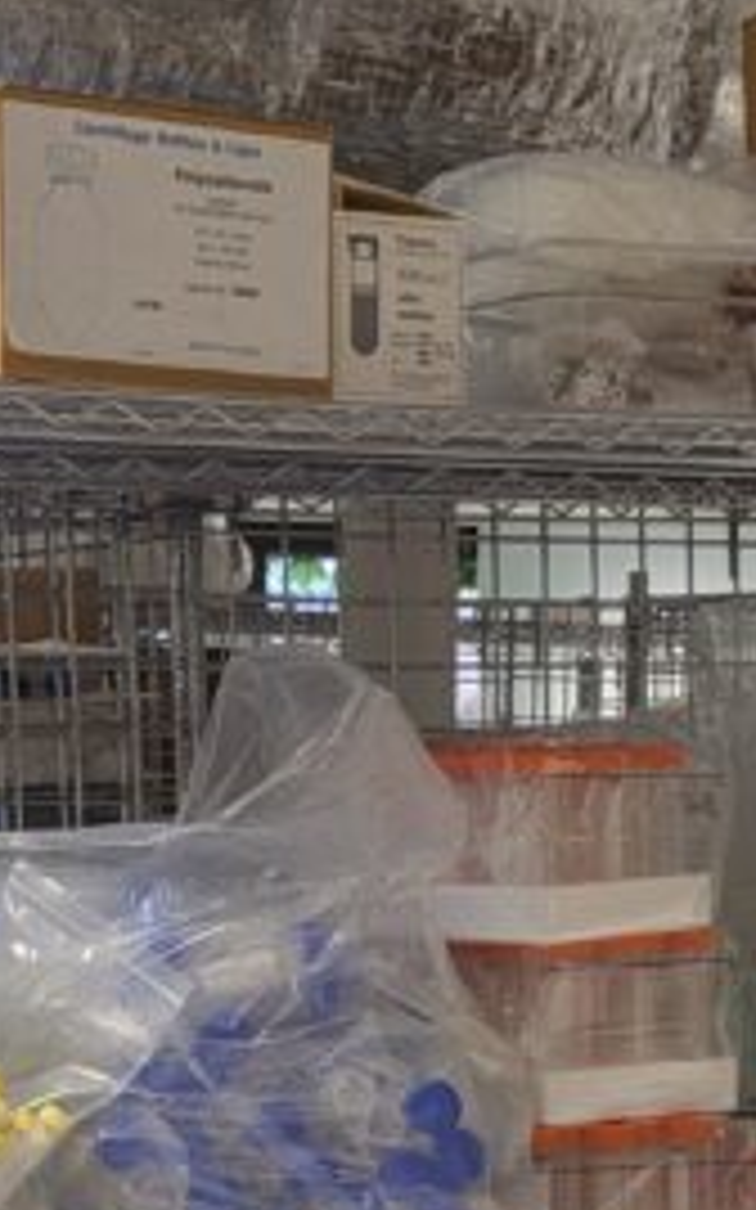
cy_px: 1419
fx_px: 3331
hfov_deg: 12.9
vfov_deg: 19.5
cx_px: 549
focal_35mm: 101
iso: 55
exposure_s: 1/40
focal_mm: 5.43
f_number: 1.89
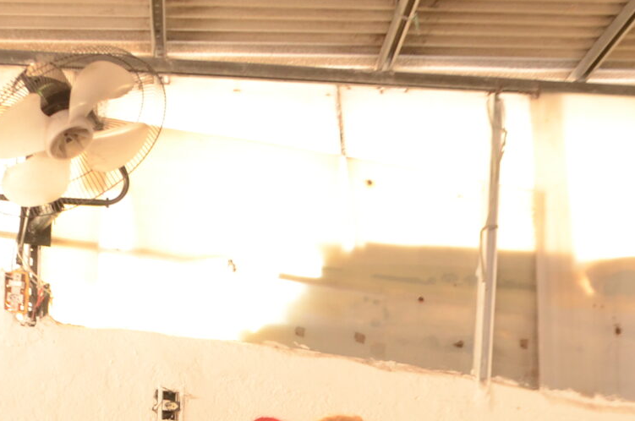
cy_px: 671
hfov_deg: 22.1
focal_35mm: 92
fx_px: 1620
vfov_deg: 13.7
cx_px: 233
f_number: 5.6
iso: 400
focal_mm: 18
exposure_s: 1/50
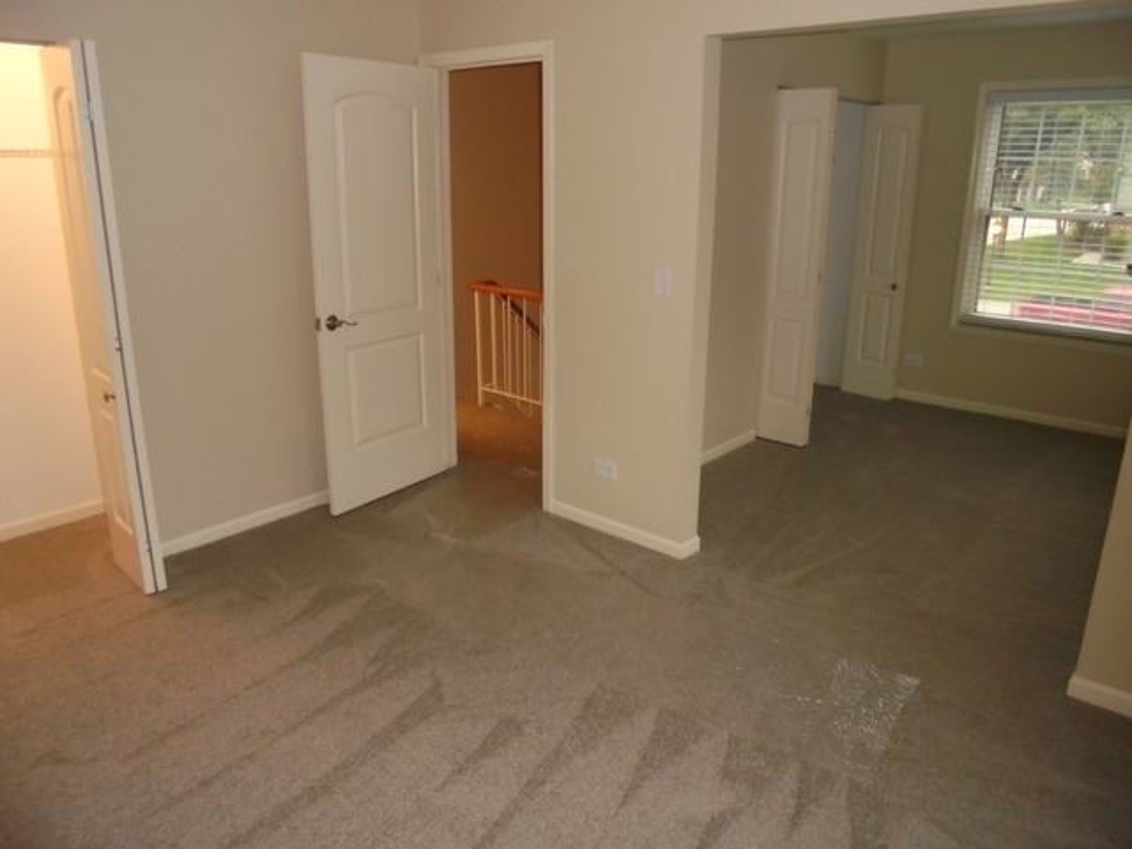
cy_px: 424
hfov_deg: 67.3
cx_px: 566
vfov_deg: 53.1
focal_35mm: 26
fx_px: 850
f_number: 3.5
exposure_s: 1/30
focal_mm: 4.6
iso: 400
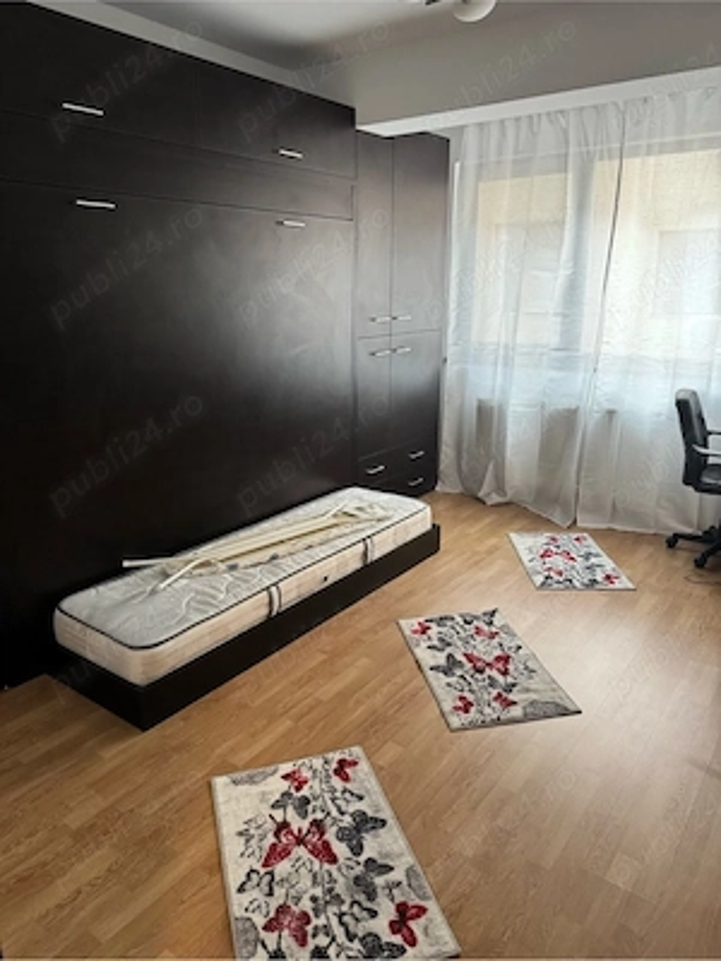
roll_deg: -0.3
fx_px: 667
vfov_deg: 71.6
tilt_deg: -16.0
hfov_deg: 56.8
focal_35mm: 24
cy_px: 480
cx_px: 360
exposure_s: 1/50
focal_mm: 6.76
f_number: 1.78
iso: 320
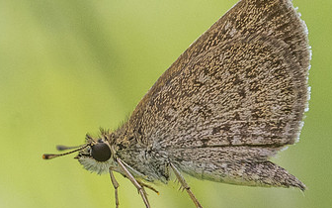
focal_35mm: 1151
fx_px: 10414
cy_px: 120
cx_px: 234
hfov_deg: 1.8
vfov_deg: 1.1
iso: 800
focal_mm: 150
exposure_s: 1/400
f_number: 7.1
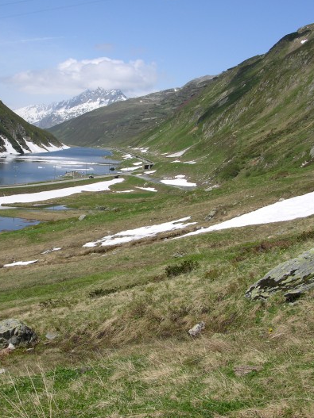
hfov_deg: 28.4
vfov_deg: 37.5
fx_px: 617
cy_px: 196
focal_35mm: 51
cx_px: 103
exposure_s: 1/223
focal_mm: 8.9
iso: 50
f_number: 7.1
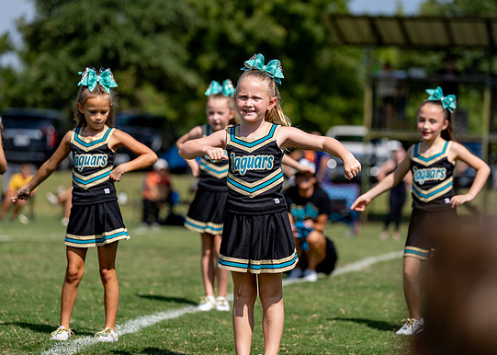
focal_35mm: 159
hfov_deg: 12.6
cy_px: 167
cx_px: 263
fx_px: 2243
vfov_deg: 9.0
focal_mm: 129
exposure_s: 1/3200
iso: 100
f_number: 2.8
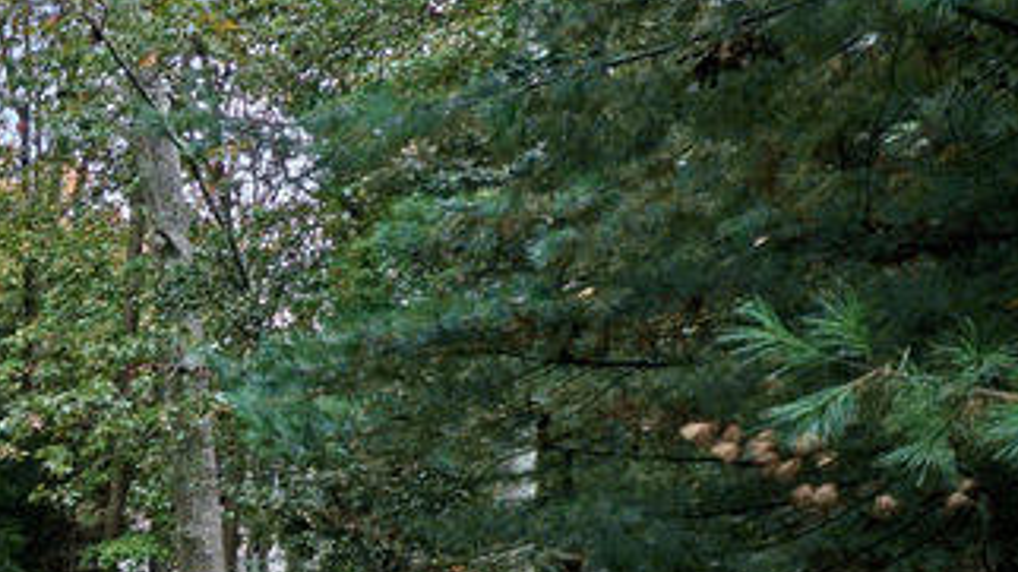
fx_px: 1403
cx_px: -556
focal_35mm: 52
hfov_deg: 26.7
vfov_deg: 21.8
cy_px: 634
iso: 400
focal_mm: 16
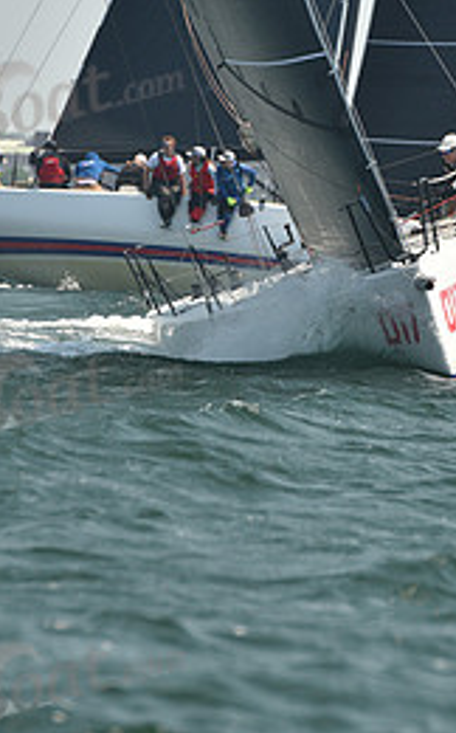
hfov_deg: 2.9
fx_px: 9067
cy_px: 227
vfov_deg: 4.6
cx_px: 332
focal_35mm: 455
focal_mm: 200
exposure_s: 1/640
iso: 250
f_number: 5
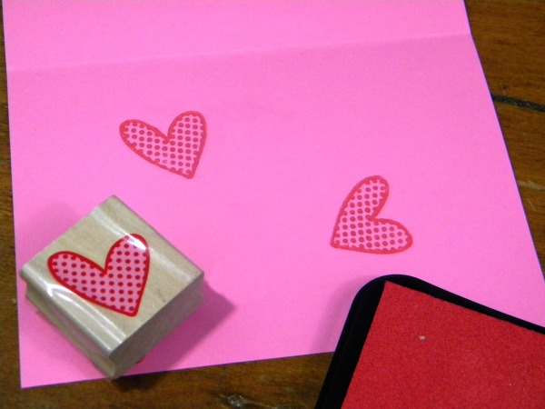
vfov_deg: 21.9
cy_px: 204
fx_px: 1055
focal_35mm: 67
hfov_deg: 29.0
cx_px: 272
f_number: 4.3
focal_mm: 12.2
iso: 800
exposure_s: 1/72.8
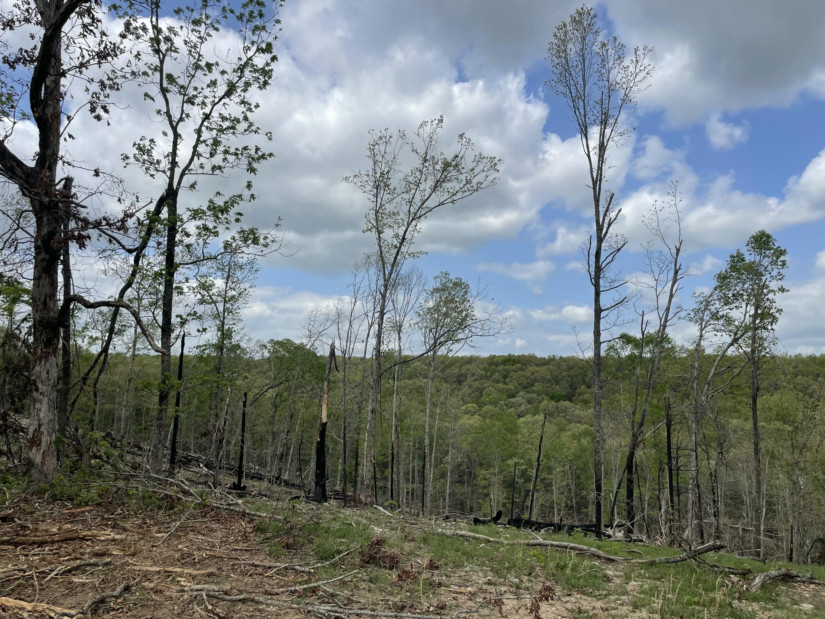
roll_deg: -0.6
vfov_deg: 53.1
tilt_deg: +8.2
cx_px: 412
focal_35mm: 26
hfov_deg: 67.3
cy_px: 310
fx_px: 620
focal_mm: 4.2
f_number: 1.6
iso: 32
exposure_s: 1/5556
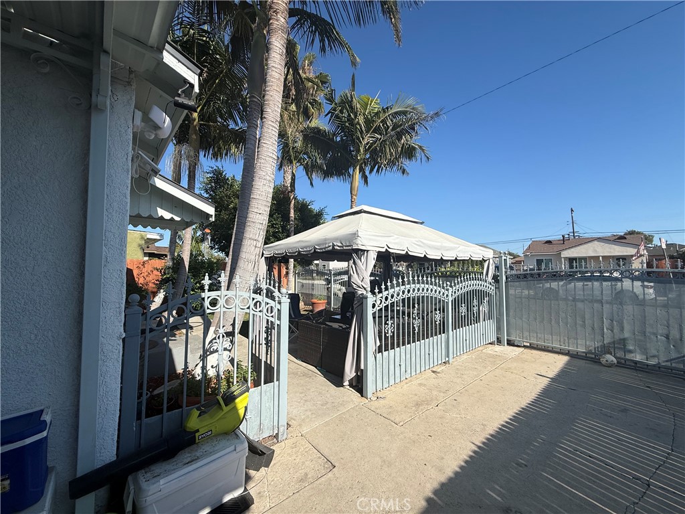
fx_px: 277
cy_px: 257
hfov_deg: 102.1
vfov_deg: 85.7
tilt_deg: +3.3
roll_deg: +0.0
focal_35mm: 14
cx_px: 342
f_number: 2.2
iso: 50
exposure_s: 1/2717
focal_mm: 2.22
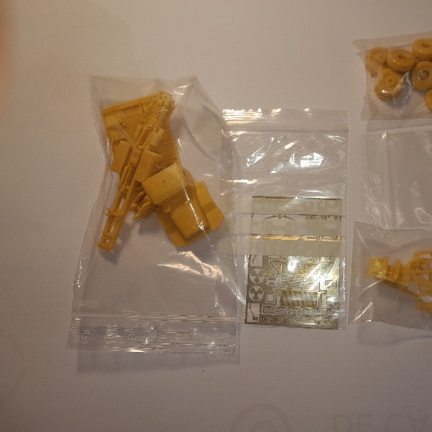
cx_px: 285
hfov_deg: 50.3
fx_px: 452
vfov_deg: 51.1
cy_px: 216
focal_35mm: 32
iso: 40
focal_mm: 4
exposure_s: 1/119
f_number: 1.8
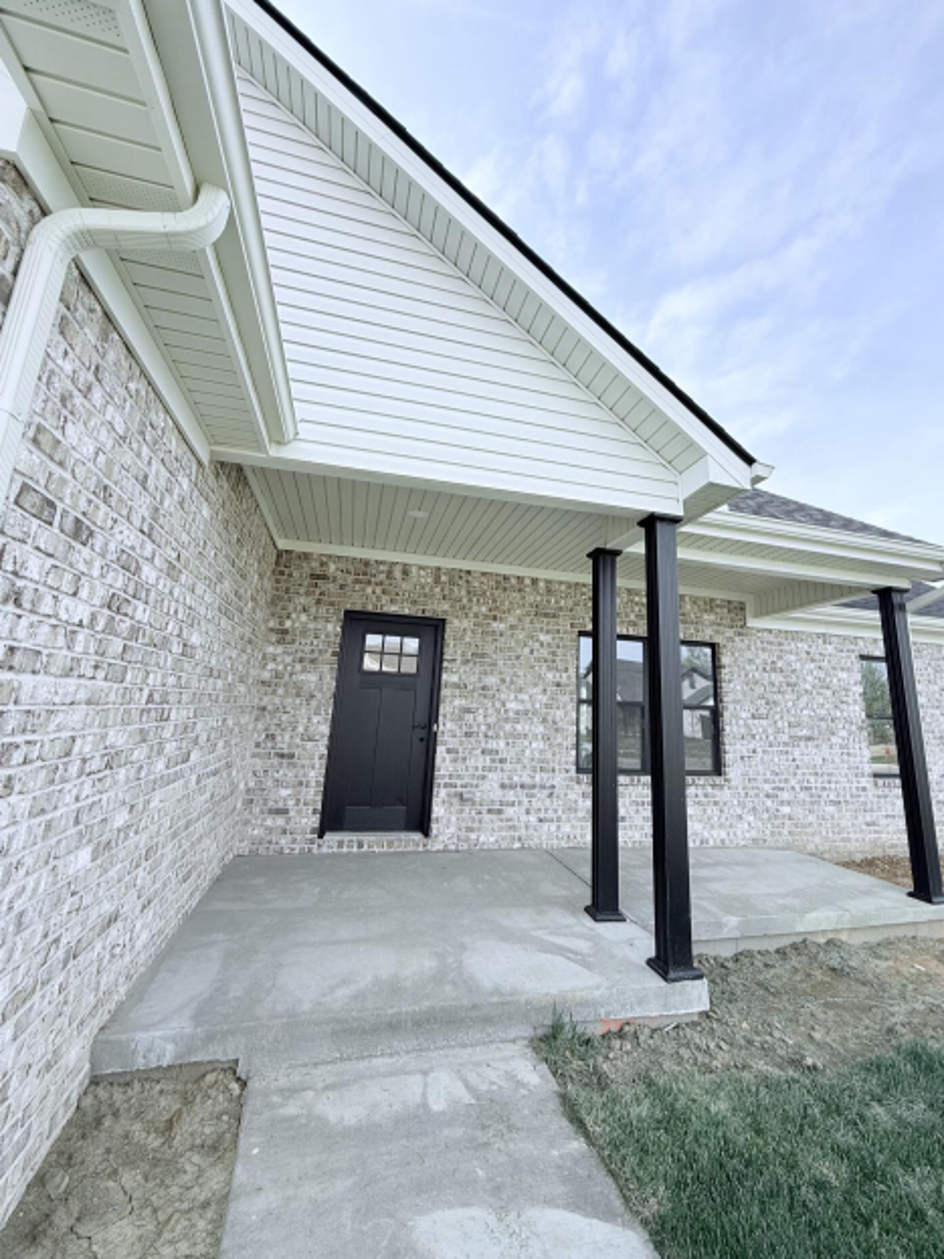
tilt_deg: +13.4
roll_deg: -3.0
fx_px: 546
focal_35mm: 15
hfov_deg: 81.6
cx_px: 501
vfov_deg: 98.0
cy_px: 587
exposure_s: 1/619
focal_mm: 2.22
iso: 50
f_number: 2.2
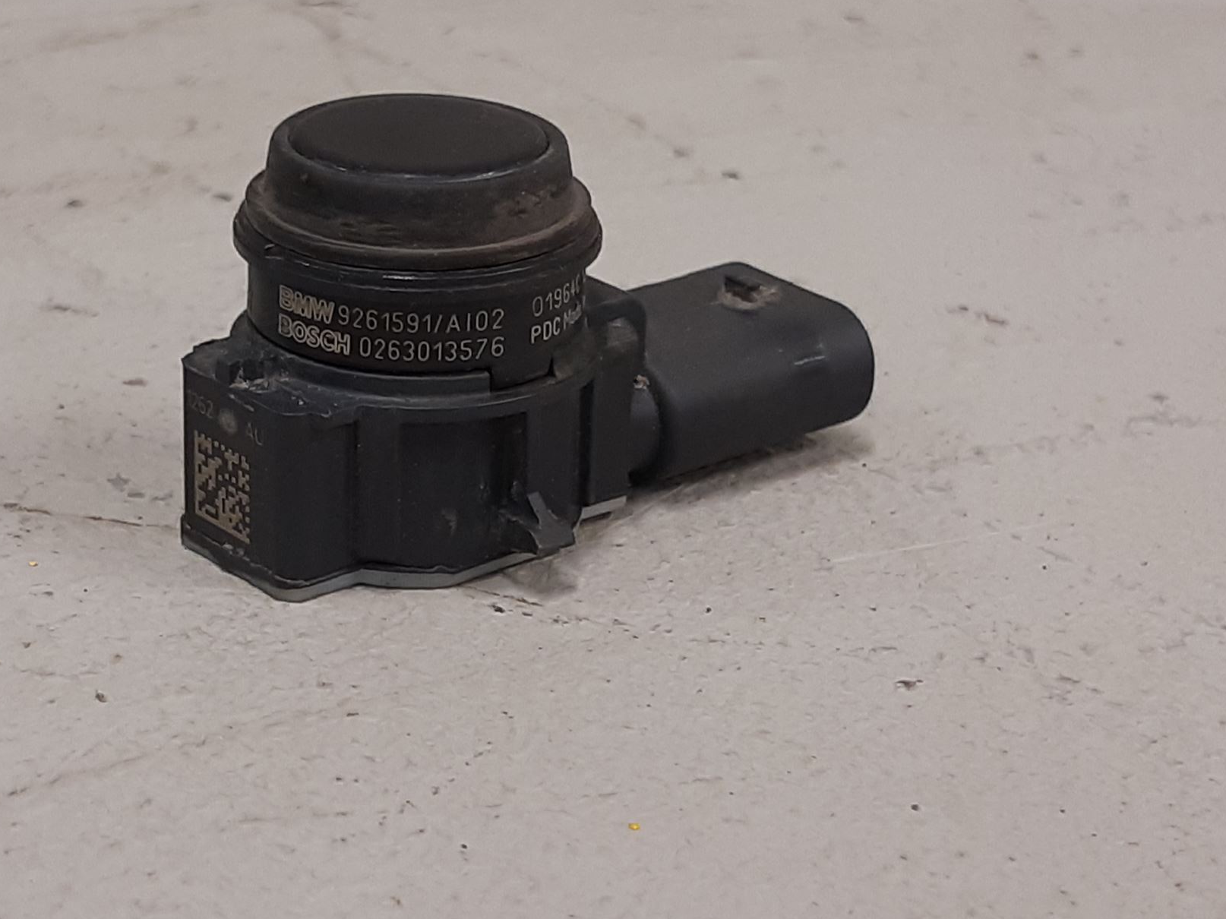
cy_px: 404
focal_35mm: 33
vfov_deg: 42.9
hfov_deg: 55.0
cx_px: 500
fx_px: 1169
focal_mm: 3.93
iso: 100
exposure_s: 1/50
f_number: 1.7
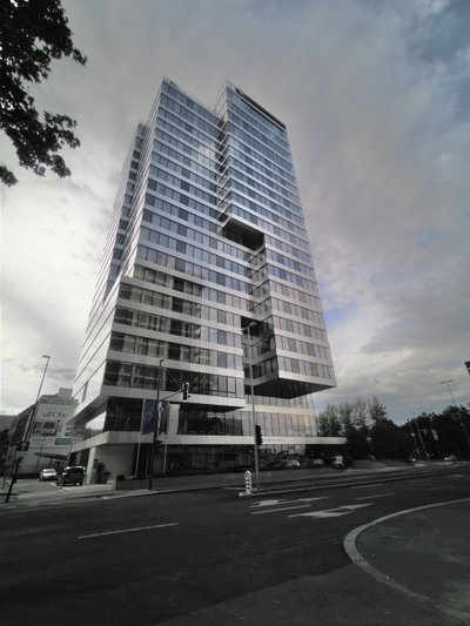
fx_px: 290
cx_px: 235
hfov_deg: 78.1
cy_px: 313
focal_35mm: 16
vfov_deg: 94.5
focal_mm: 2.35
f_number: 2.2
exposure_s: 1/933
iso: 50
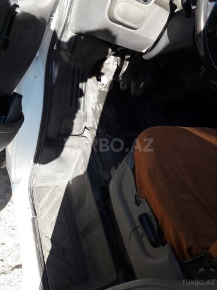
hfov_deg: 49.7
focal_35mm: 28
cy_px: 145
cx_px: 108
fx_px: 234
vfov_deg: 63.4
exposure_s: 1/260
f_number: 1.9
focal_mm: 3.7
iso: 40
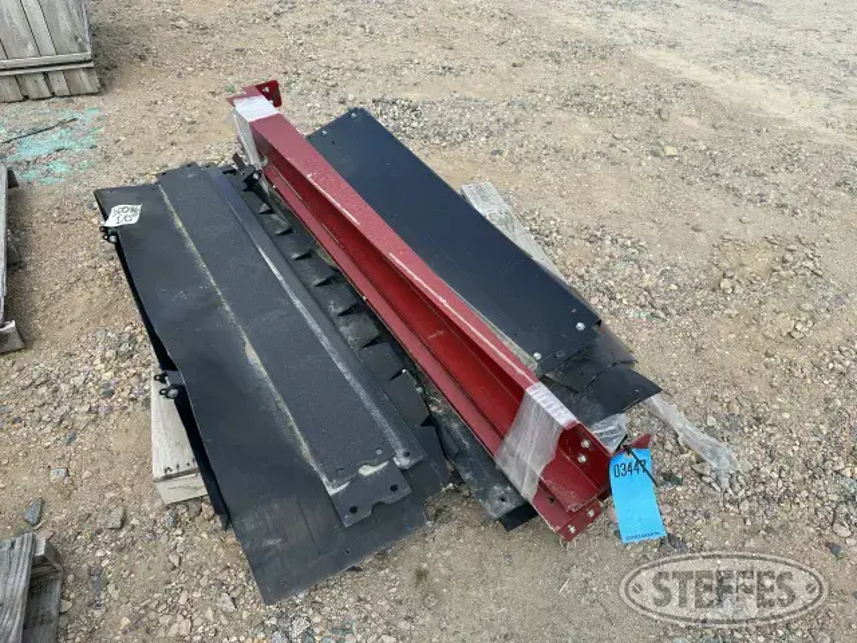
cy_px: 322
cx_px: 428
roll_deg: -3.3
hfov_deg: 71.6
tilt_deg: -36.7
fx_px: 594
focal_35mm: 24
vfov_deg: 56.8
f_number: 1.78
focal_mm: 6.86
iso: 80
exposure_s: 1/2110
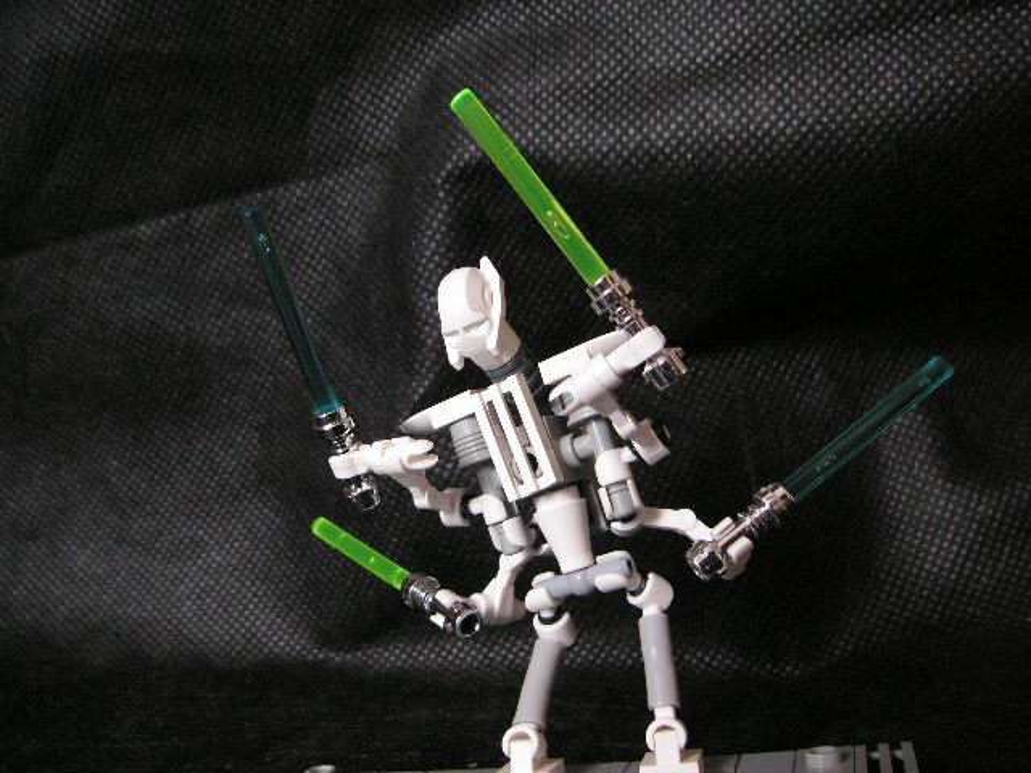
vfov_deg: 37.7
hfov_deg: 49.0
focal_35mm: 38
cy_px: 386
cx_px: 516
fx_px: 1132
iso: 100
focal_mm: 6.3
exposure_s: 1/8
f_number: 3.3
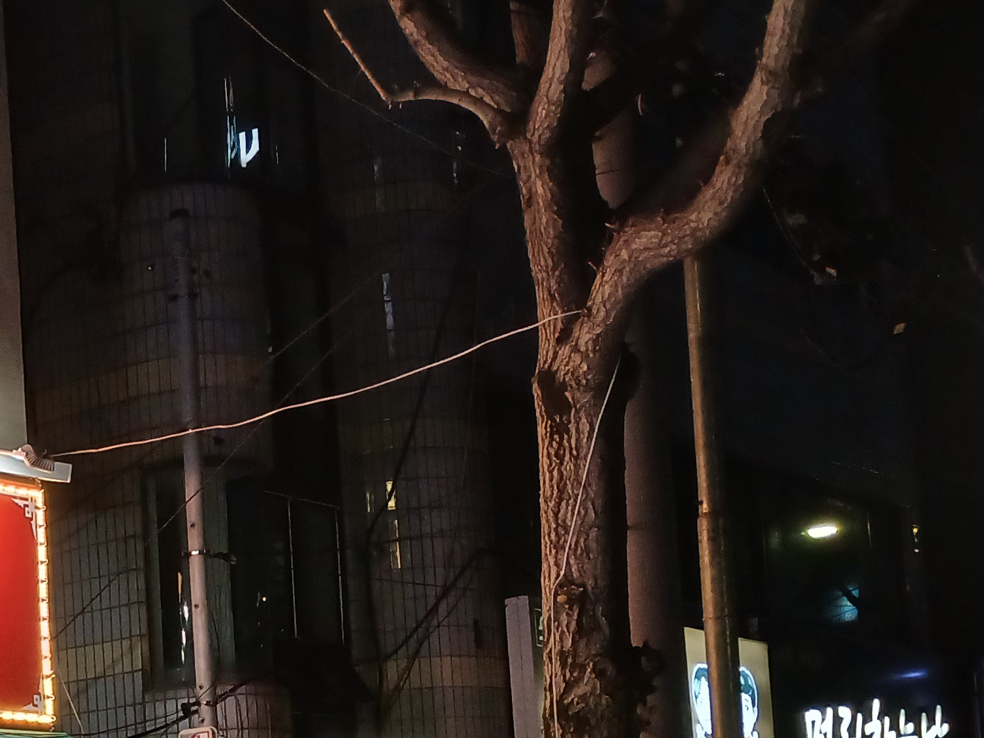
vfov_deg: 19.3
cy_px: 831
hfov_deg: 23.4
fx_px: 2075
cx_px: -321
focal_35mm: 73
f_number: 1.8
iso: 160
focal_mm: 4
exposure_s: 1/60
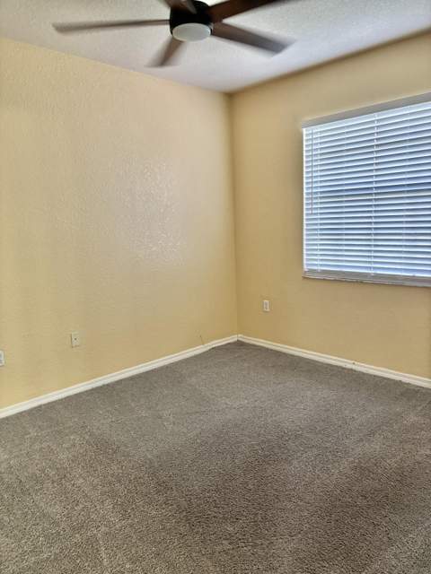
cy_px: 287
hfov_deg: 53.1
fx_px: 432
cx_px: 216
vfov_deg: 67.3
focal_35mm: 26
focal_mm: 5.96
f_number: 1.6
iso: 250
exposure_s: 1/60
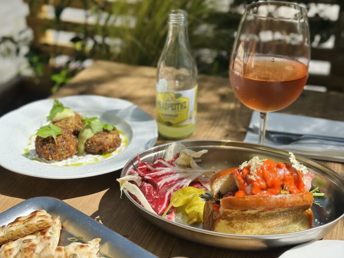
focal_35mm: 53
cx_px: 171
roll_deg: -0.6
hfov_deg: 36.2
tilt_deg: -26.8
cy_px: 138
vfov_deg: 27.5
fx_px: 527
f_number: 1.78
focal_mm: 6.86
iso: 100
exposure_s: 1/3731
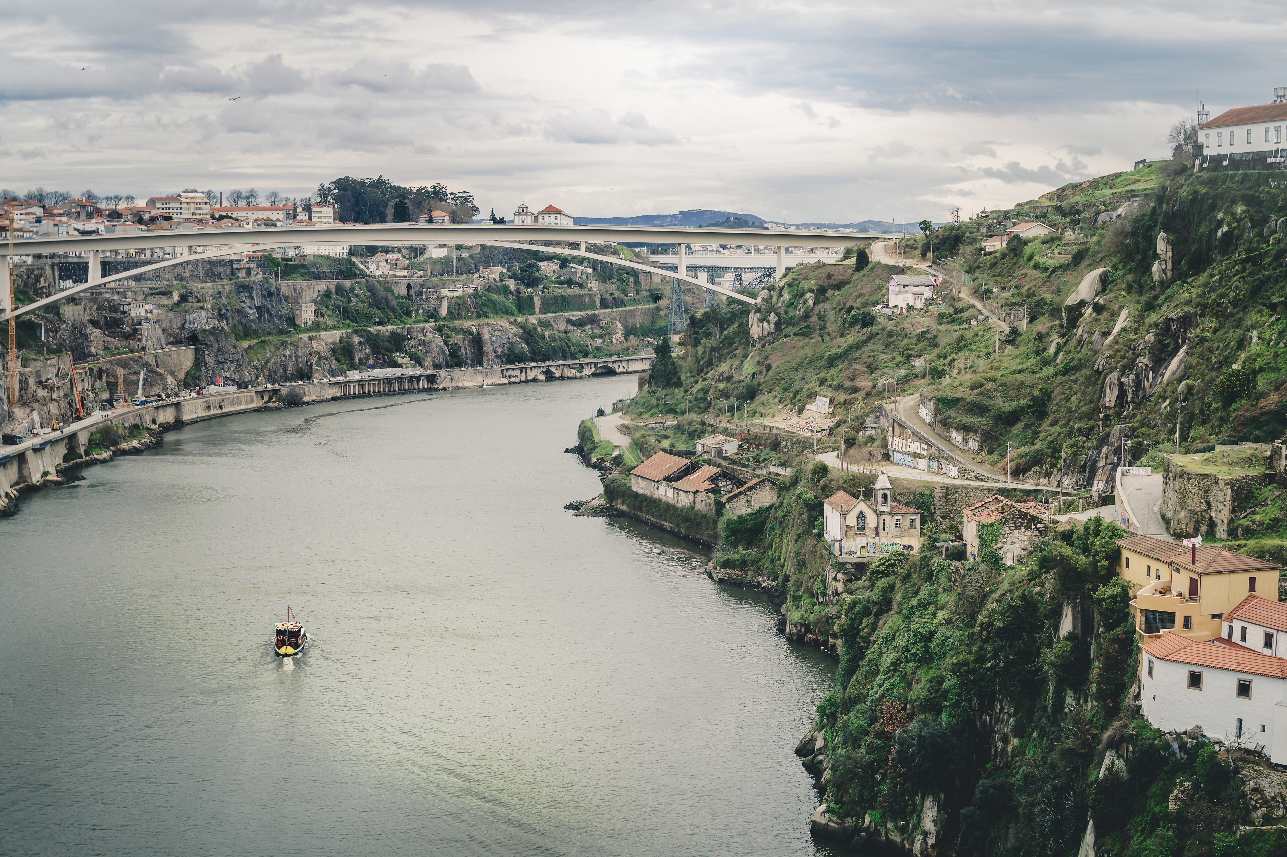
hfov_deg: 43.6
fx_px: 1608
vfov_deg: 29.8
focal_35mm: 45
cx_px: 644
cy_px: 428
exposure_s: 1/125
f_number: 5.6
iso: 100
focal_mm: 30
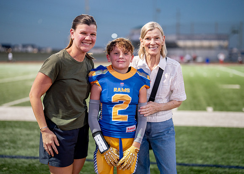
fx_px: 386
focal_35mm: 56
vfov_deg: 25.5
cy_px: 85
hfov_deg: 35.1
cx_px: 122
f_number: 1.2
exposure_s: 1/400
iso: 1000
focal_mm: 50
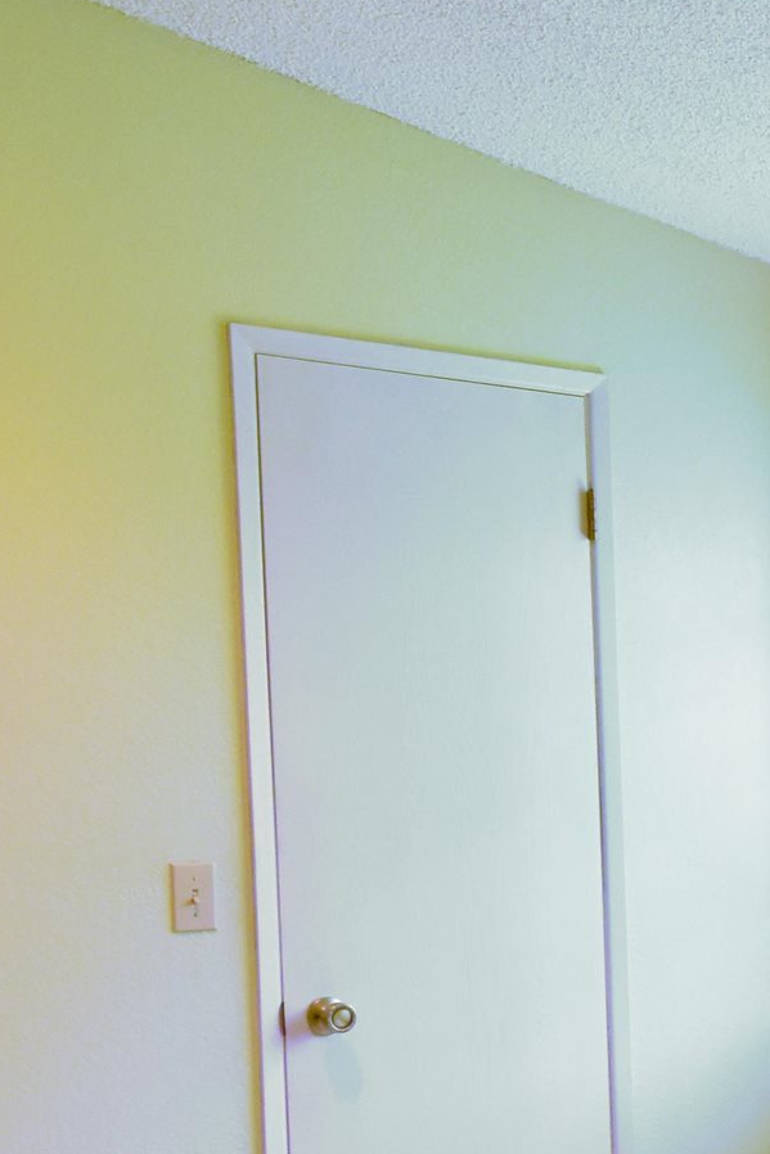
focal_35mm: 67
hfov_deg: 17.6
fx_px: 2139
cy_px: 909
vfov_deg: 29.6
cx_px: 1264
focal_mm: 13
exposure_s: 1/30
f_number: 8
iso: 1600
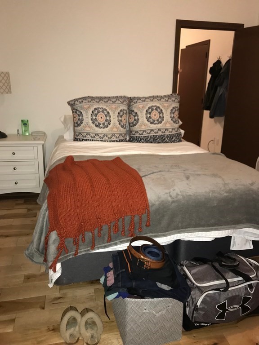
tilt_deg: -16.6
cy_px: 172
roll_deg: -0.7
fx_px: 279
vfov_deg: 63.4
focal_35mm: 28
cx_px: 130
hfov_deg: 49.7
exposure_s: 1/16
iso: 80
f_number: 1.8
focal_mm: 3.99
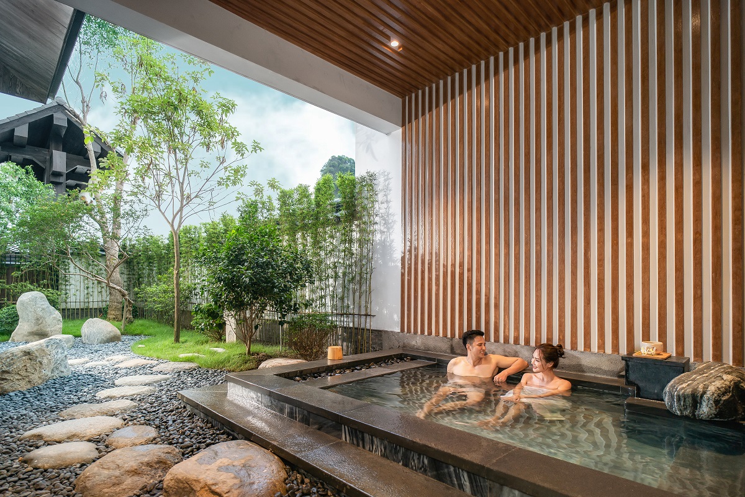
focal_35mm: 18
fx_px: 372
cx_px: 372
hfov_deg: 90.0
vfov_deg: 67.4
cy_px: 248
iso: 400
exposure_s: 1/40
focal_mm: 18
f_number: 3.2
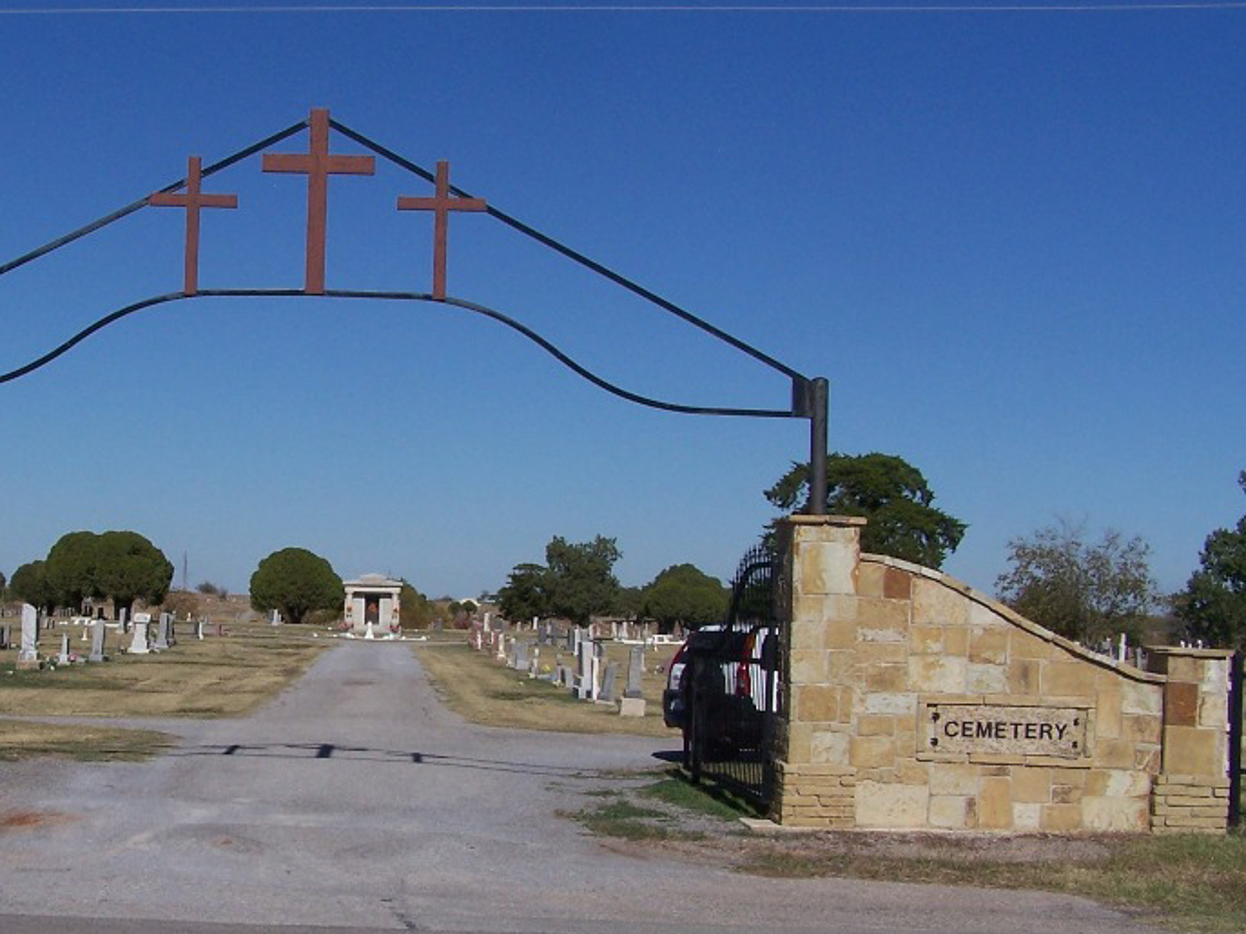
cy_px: 540
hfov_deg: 33.2
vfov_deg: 25.6
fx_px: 2051
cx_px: 325
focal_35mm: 57
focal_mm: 6.3
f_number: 5.6
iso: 80
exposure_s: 1/1000
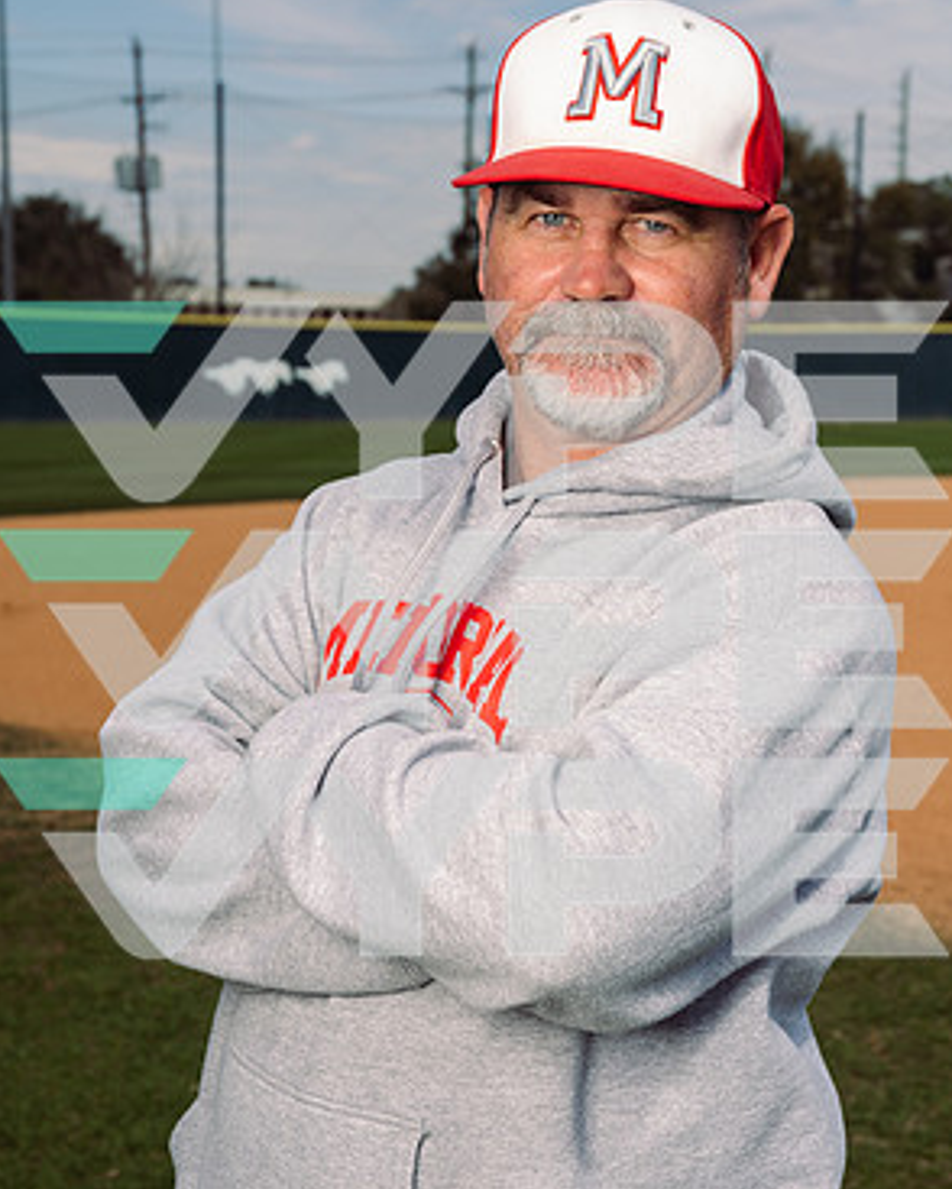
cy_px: 632
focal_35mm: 69
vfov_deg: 27.5
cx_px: 476
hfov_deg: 22.2
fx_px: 2428
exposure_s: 1/250
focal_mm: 60
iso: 64
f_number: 8
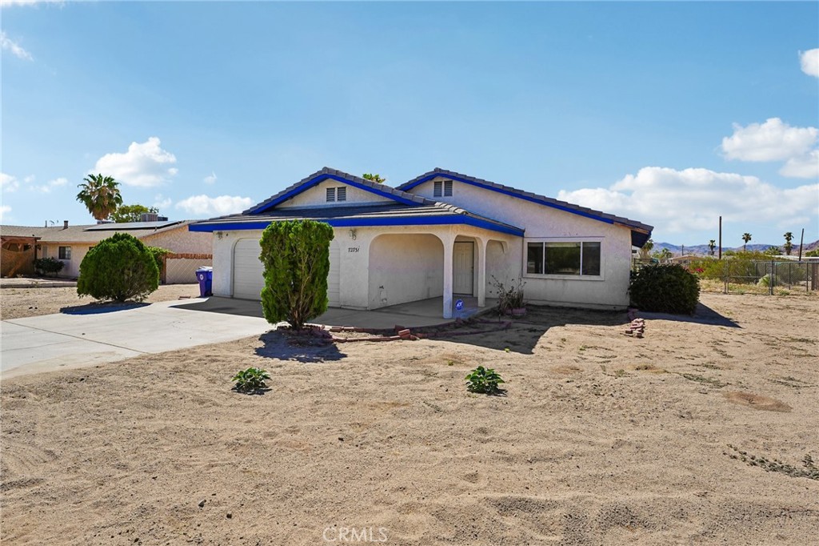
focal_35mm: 18
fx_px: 398
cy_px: 273
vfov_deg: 68.8
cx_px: 410
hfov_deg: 91.6
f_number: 8
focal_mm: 17.5
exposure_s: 1/400
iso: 125
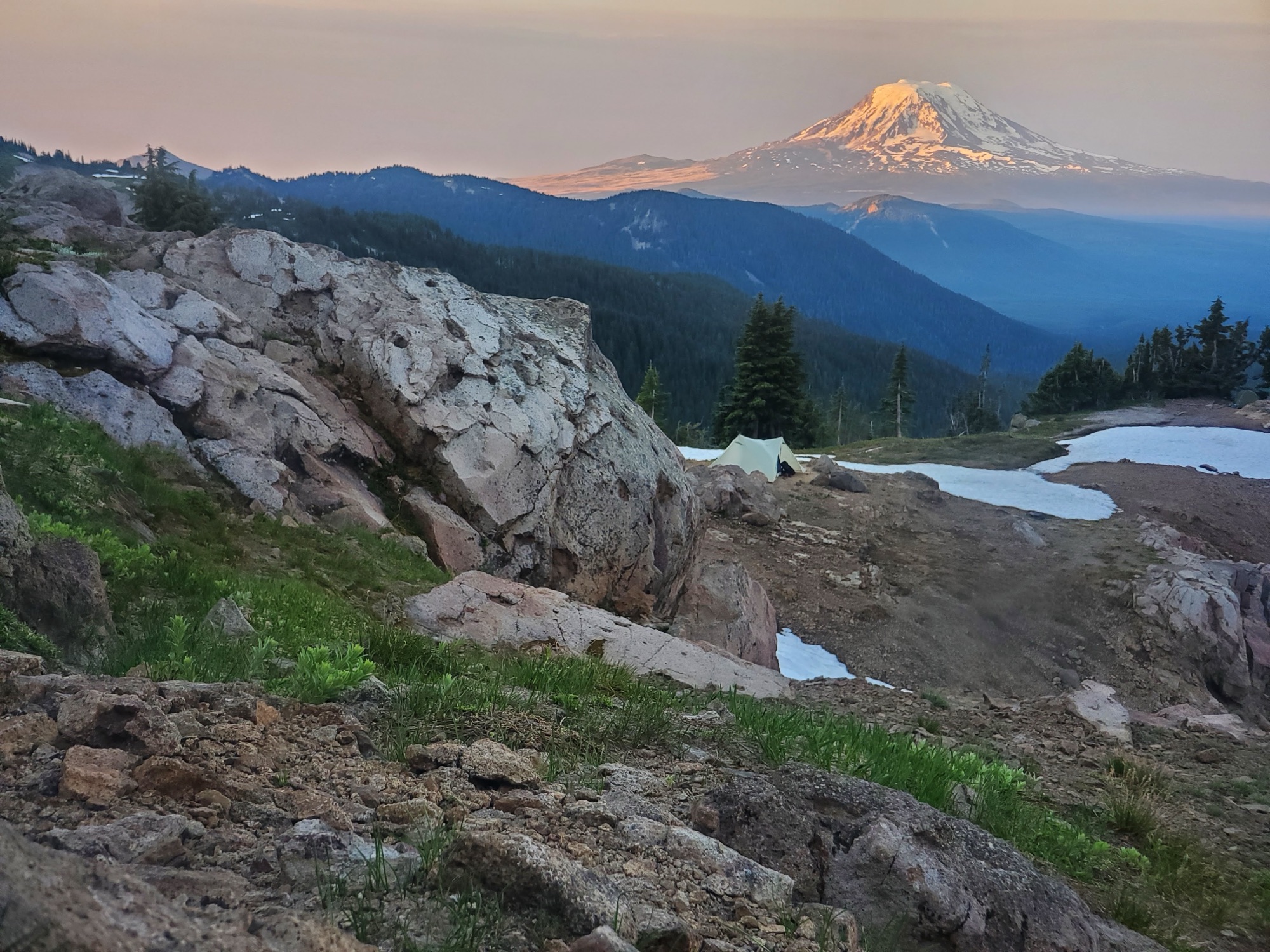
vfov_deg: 53.1
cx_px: 635
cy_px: 476
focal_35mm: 26
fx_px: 954
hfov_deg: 67.3
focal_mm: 4.3
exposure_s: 1/100
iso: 80
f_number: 2.4
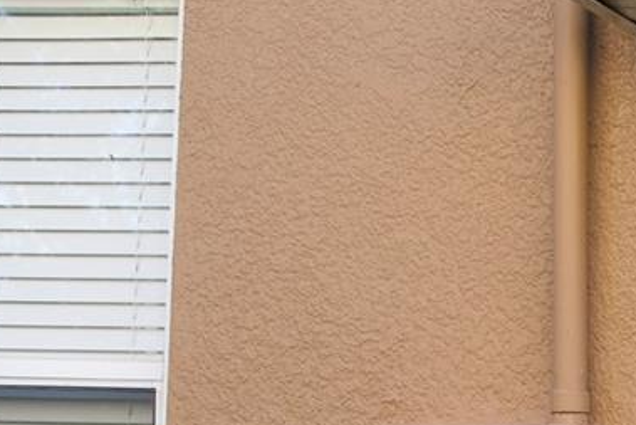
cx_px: 1185
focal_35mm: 135
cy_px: 485
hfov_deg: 13.5
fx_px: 2386
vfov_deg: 10.0
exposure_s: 1/160
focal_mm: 32
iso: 125
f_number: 4
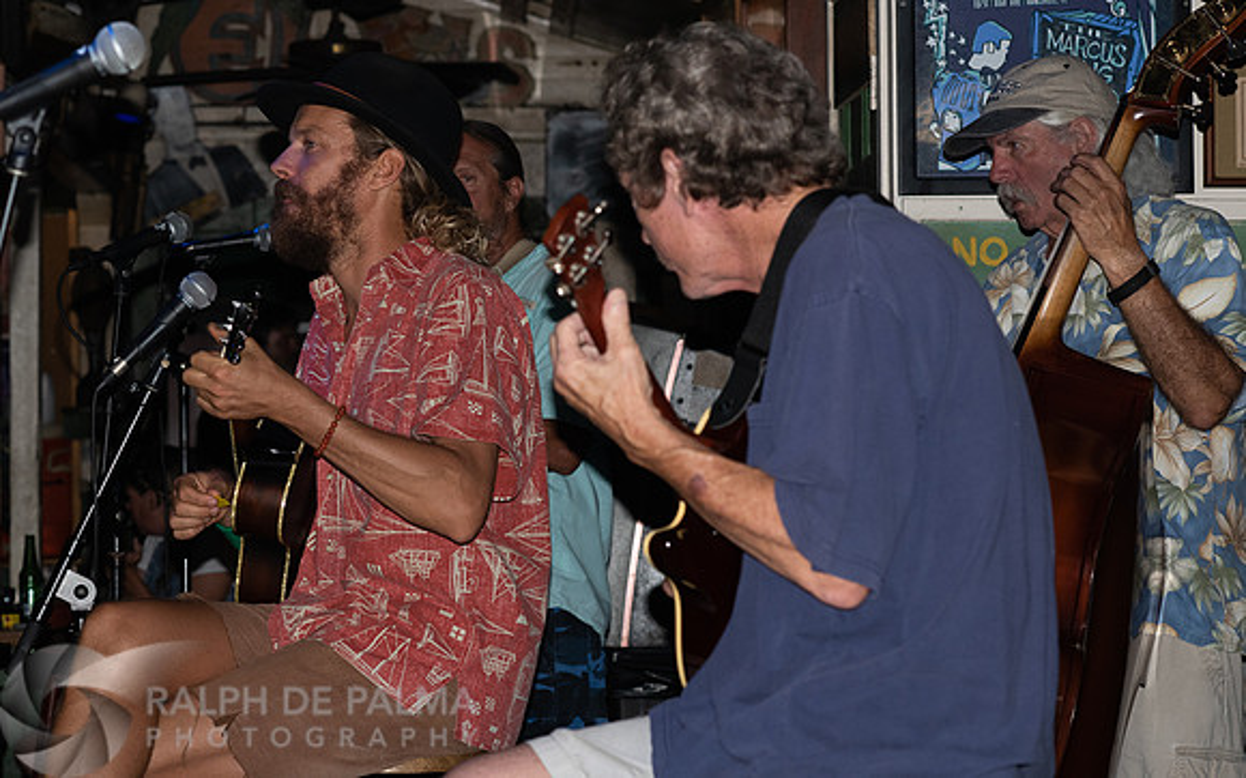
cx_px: 397
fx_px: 4010
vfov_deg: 11.1
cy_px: 425
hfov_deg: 17.6
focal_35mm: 118
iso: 800
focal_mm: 85
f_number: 5.6
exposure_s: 1/125
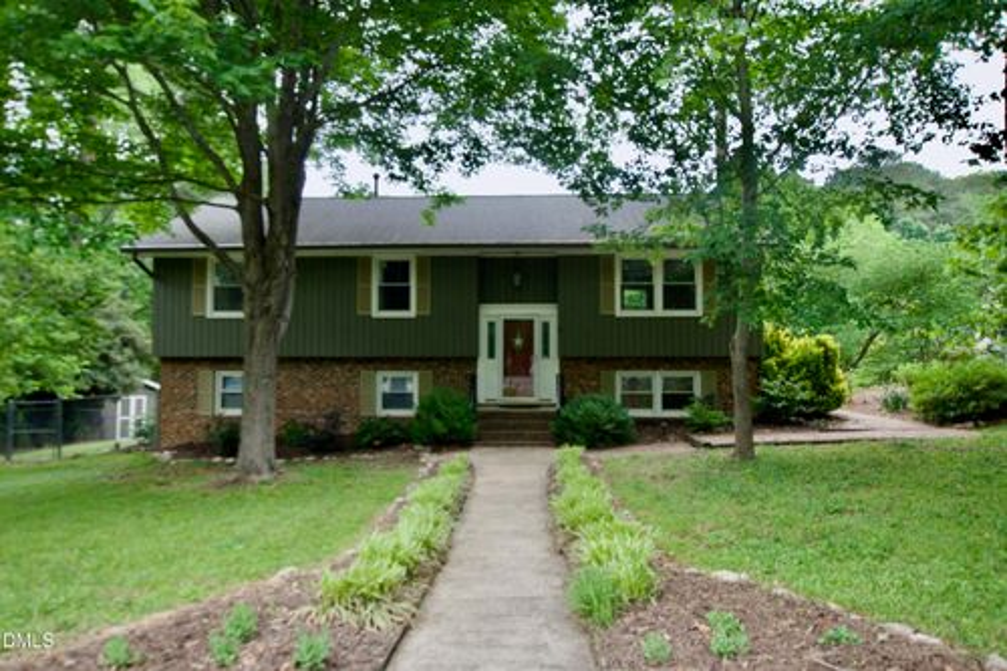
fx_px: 713
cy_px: 336
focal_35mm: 26
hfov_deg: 70.5
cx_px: 504
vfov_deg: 50.4
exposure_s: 1/125
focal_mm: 17
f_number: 5.6
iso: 400
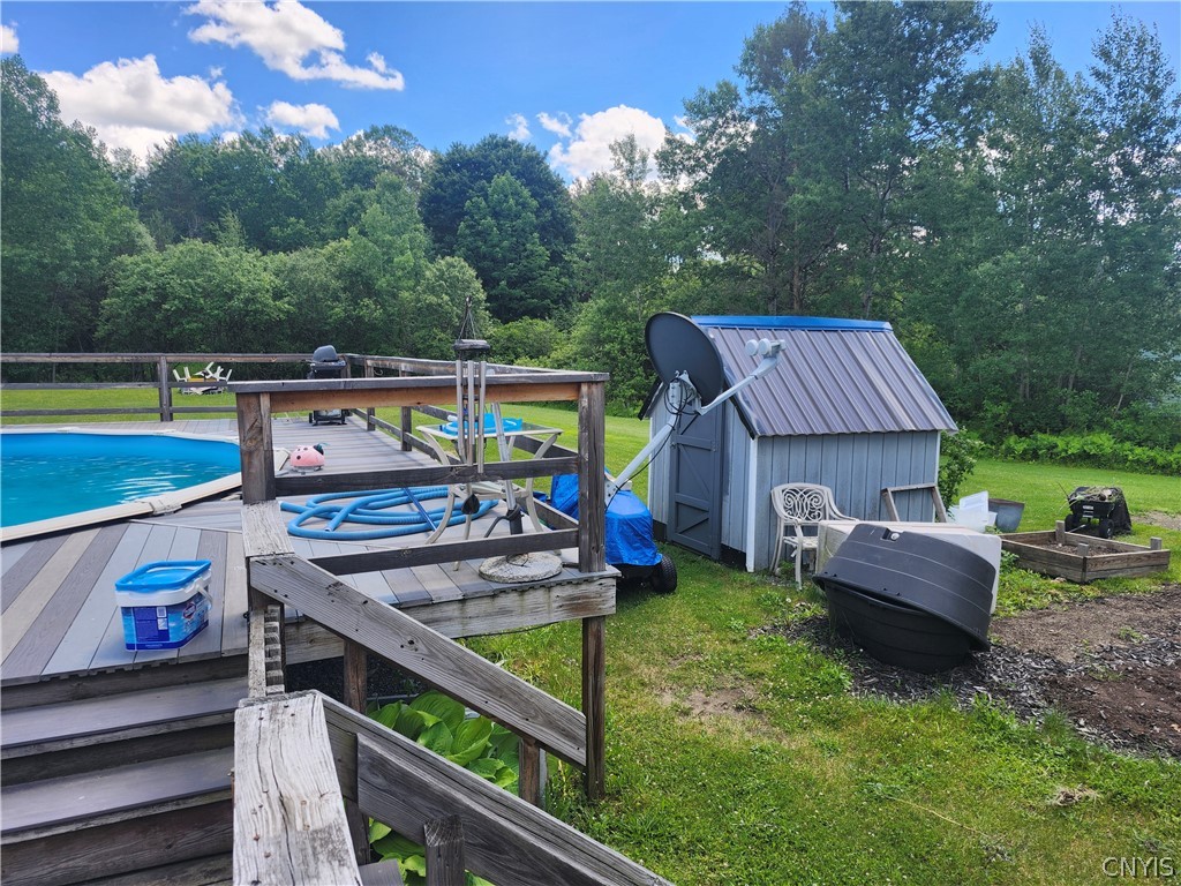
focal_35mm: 23
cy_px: 443
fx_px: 785
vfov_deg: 58.9
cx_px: 590
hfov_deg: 73.9
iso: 25
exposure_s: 1/586
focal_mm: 5.54
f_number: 1.8
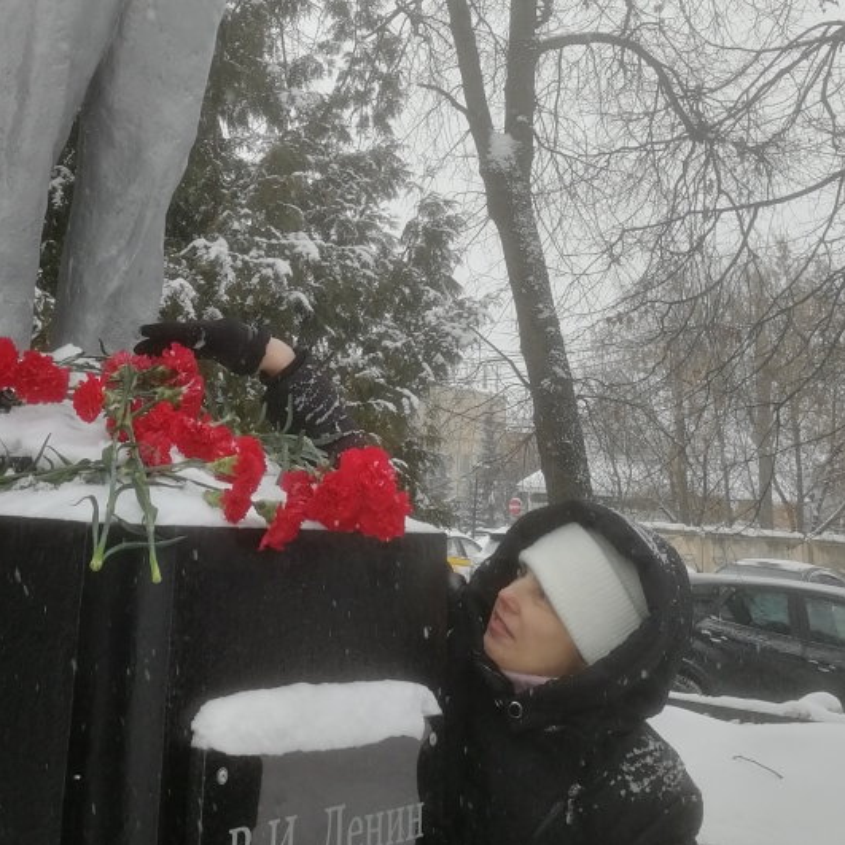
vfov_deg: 35.2
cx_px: 302
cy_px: 127
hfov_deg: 36.5
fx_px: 1270
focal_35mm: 46
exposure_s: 1/188
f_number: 2.2
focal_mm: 3.95
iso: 50
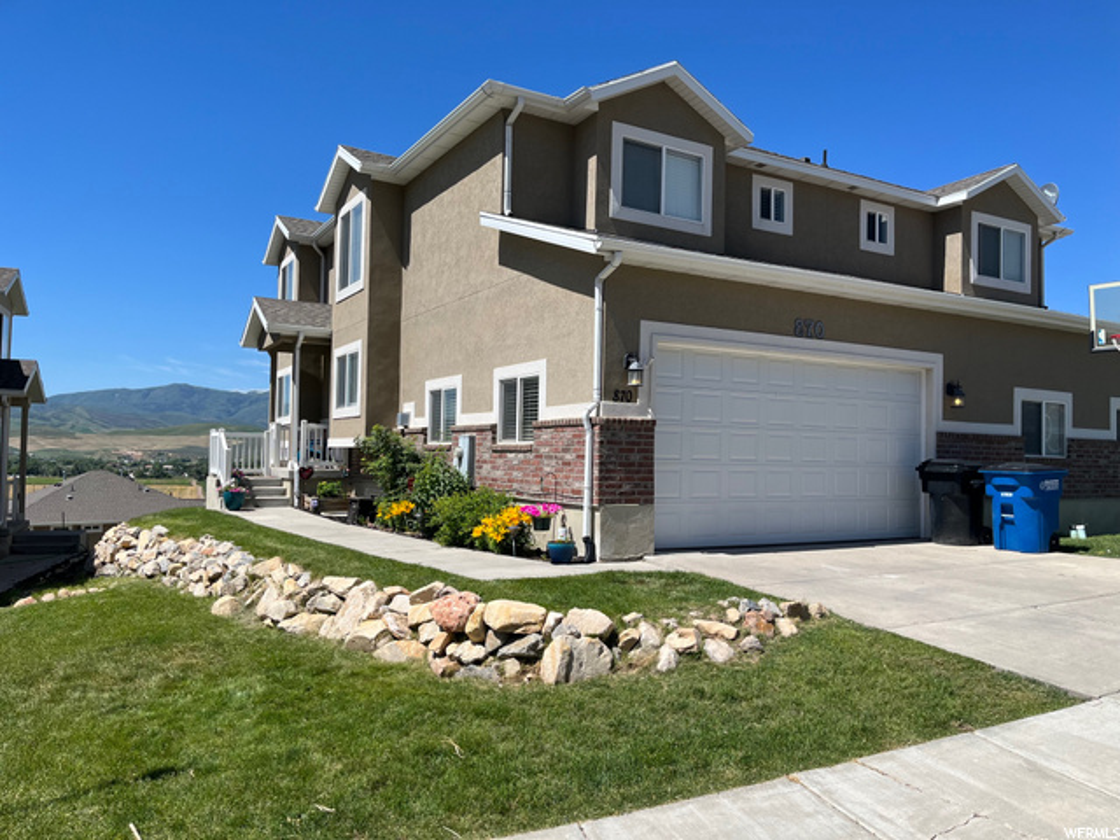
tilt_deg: +2.5
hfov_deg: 67.3
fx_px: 841
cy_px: 420
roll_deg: -0.5
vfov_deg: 53.1
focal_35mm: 26
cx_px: 560
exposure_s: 1/4310
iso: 50
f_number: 1.6
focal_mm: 5.1
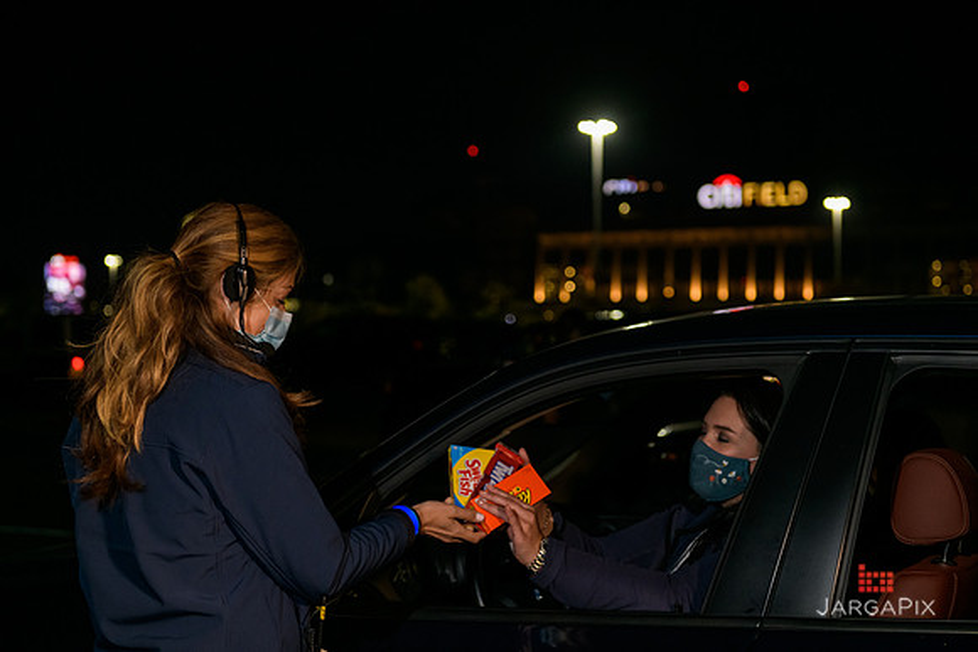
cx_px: 489
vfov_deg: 23.4
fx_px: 1576
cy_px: 326
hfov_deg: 34.5
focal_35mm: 58
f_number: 3.2
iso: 1600
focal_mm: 58
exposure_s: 1/125
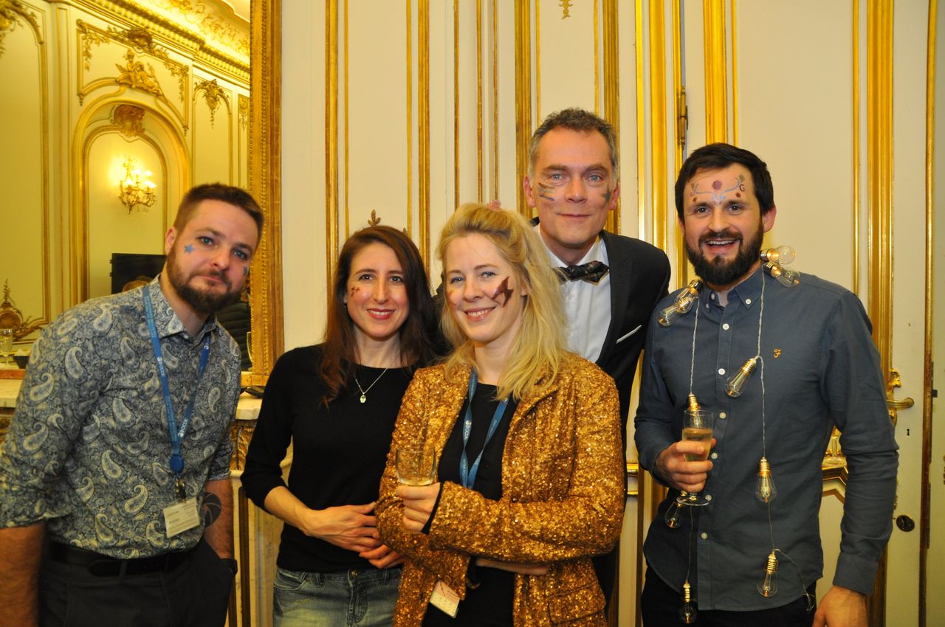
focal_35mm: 27
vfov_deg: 47.8
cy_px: 314
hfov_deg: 67.4
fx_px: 708
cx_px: 472
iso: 800
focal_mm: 18
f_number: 4
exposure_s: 1/60
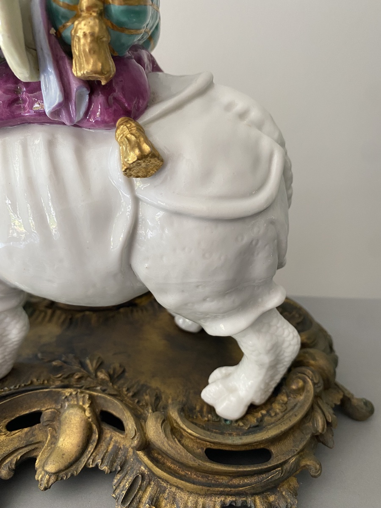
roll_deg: +0.4
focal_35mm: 25
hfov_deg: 54.9
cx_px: 190
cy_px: 254
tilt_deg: -27.7
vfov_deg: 69.4
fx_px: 367
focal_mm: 4.25
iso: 125
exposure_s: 1/93
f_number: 1.8
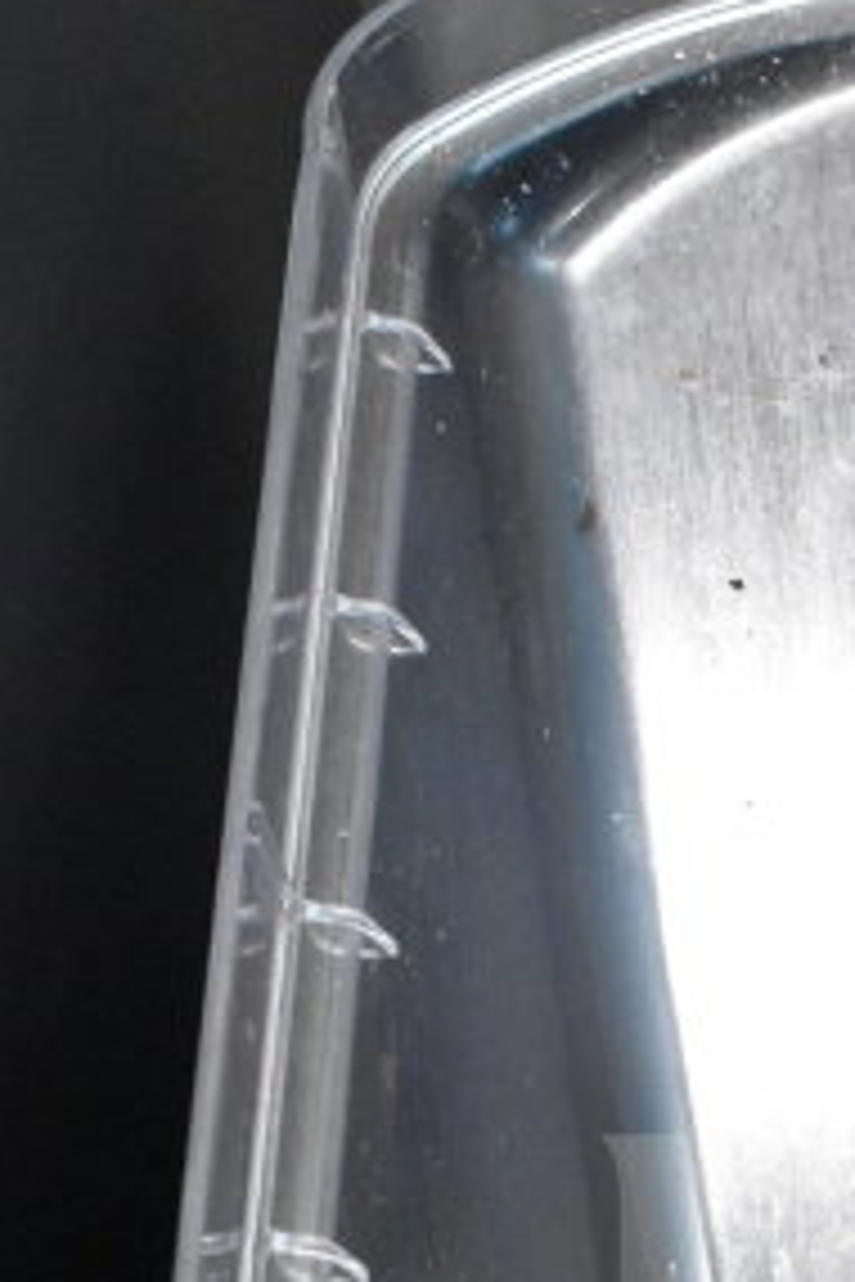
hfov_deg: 12.1
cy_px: 1491
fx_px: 3940
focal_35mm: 111
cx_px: 1004
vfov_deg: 17.7
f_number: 4.5
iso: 6400
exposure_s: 1/80
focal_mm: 23
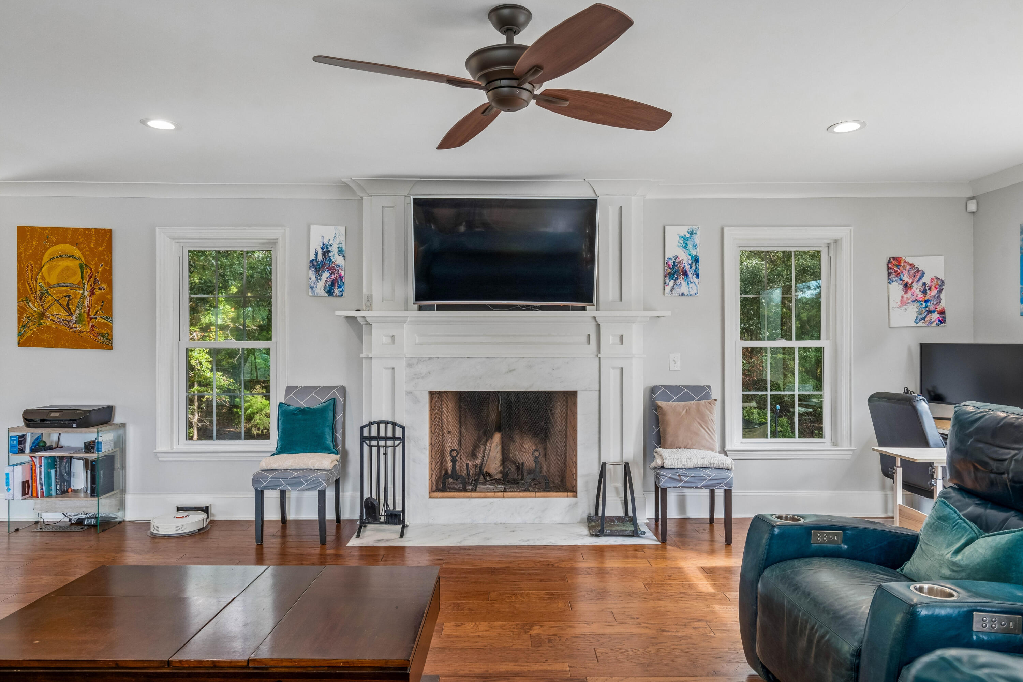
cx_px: 512
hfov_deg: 76.1
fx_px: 654
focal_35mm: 23
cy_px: 341
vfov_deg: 55.1
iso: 400
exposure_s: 1/15
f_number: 7.1
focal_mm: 23
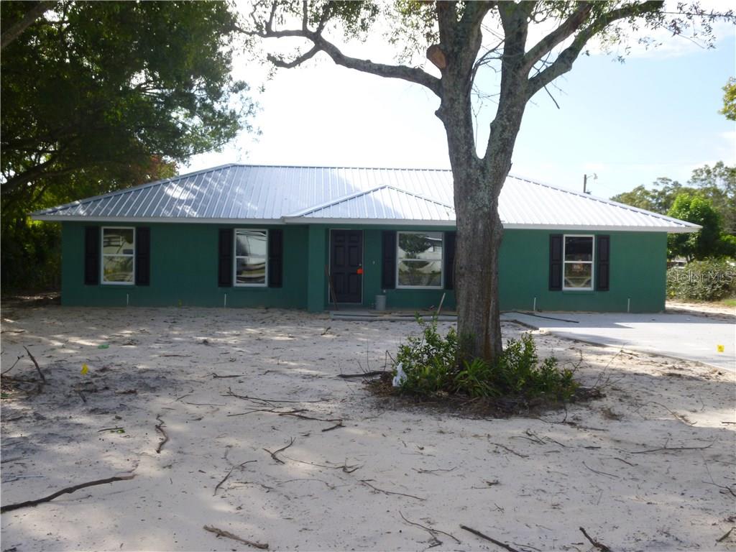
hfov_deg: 51.4
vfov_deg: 39.7
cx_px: 368
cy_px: 276
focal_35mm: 36
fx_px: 765
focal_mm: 6.5
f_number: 3.6
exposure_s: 1/500
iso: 100
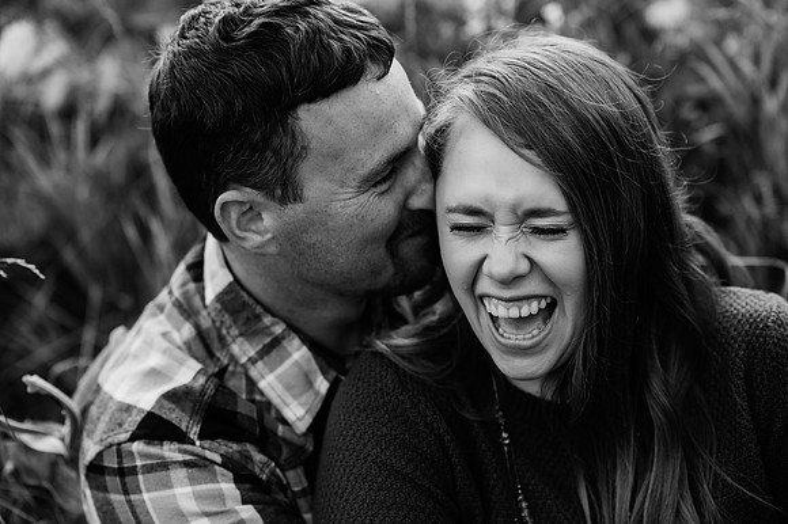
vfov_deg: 16.1
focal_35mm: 85
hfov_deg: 23.9
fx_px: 1859
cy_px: 262
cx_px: 394
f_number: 2.5
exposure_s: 1/200
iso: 500
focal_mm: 85
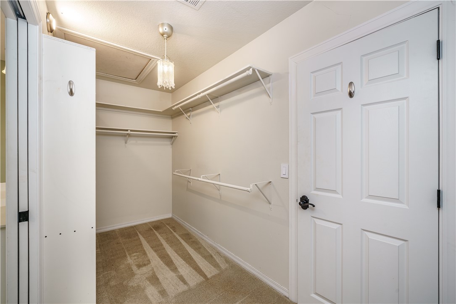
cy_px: 152
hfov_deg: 104.3
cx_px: 228
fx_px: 177
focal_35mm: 14
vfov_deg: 81.2
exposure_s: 1/6
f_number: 9
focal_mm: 14
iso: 200
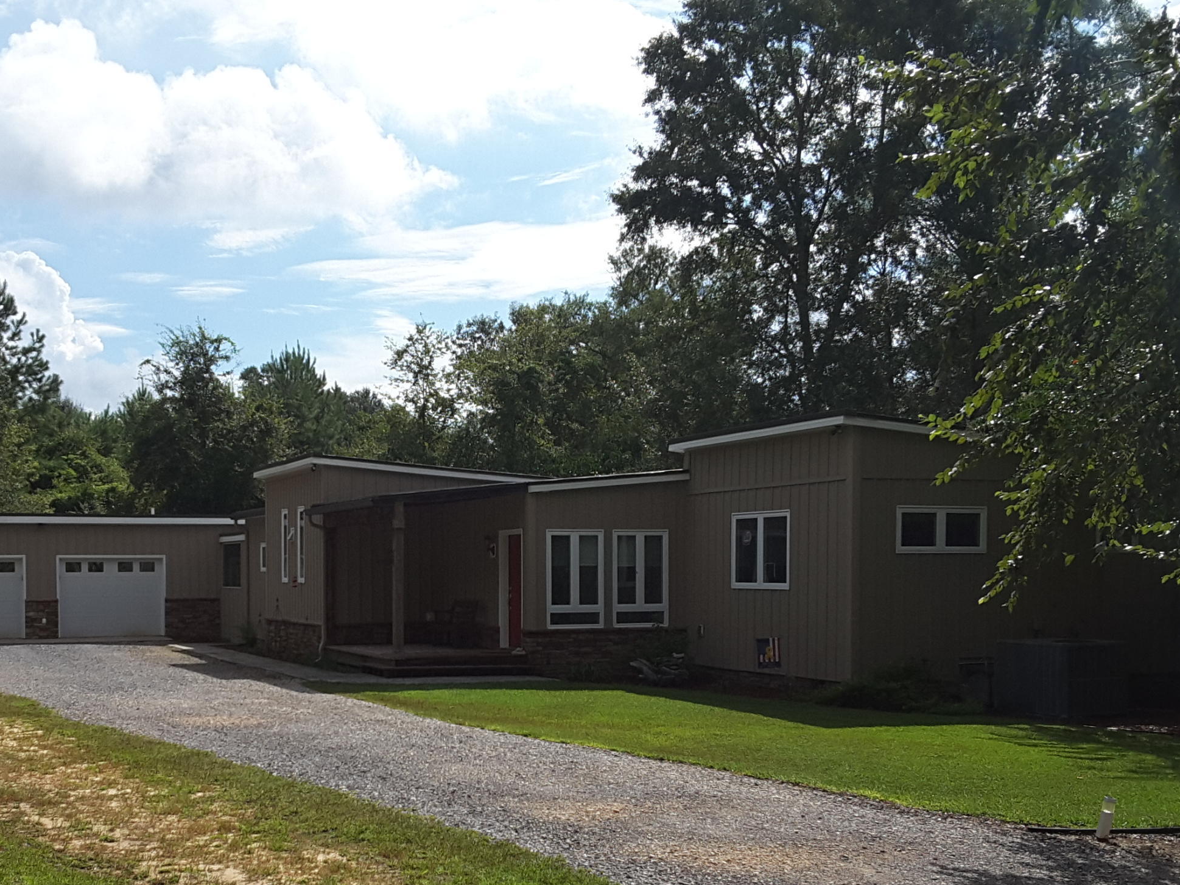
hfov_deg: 39.3
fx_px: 1636
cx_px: 406
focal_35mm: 48
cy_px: 602
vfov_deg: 30.0
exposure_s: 1/2072
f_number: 1.9
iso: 40
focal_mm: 2.9
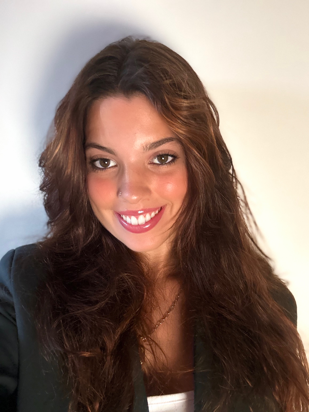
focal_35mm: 30
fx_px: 357
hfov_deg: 46.8
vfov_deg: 60.0
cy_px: 206
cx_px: 154
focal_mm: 2.69
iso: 400
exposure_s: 1/33
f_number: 1.9
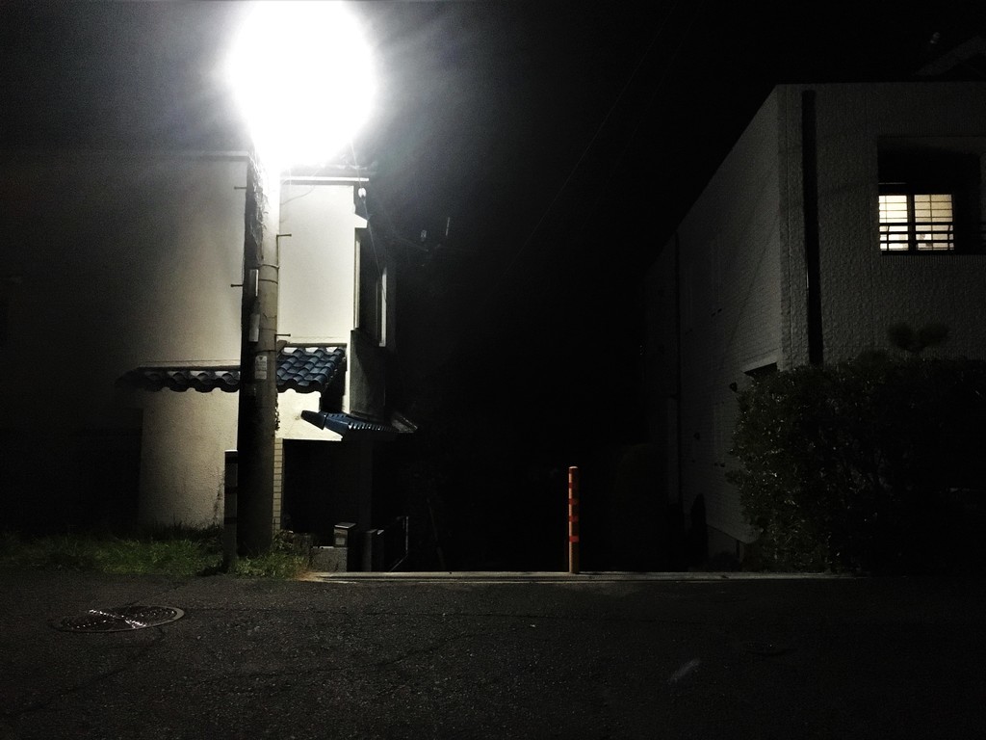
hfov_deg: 61.7
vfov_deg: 48.2
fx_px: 826
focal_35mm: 29
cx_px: 493
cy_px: 370
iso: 1250
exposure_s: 1/15
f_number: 2.2
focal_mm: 4.15
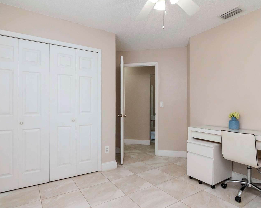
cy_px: 105
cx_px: 128
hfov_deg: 81.5
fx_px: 151
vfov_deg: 69.2
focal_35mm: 20
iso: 800
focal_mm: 11
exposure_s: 1/20
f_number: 14
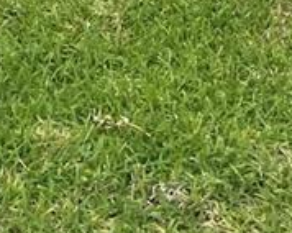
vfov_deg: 7.4
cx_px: 217
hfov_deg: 11.3
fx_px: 1476
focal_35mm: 171
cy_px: -574
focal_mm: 4.2
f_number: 1.6
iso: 32
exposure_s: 1/3205
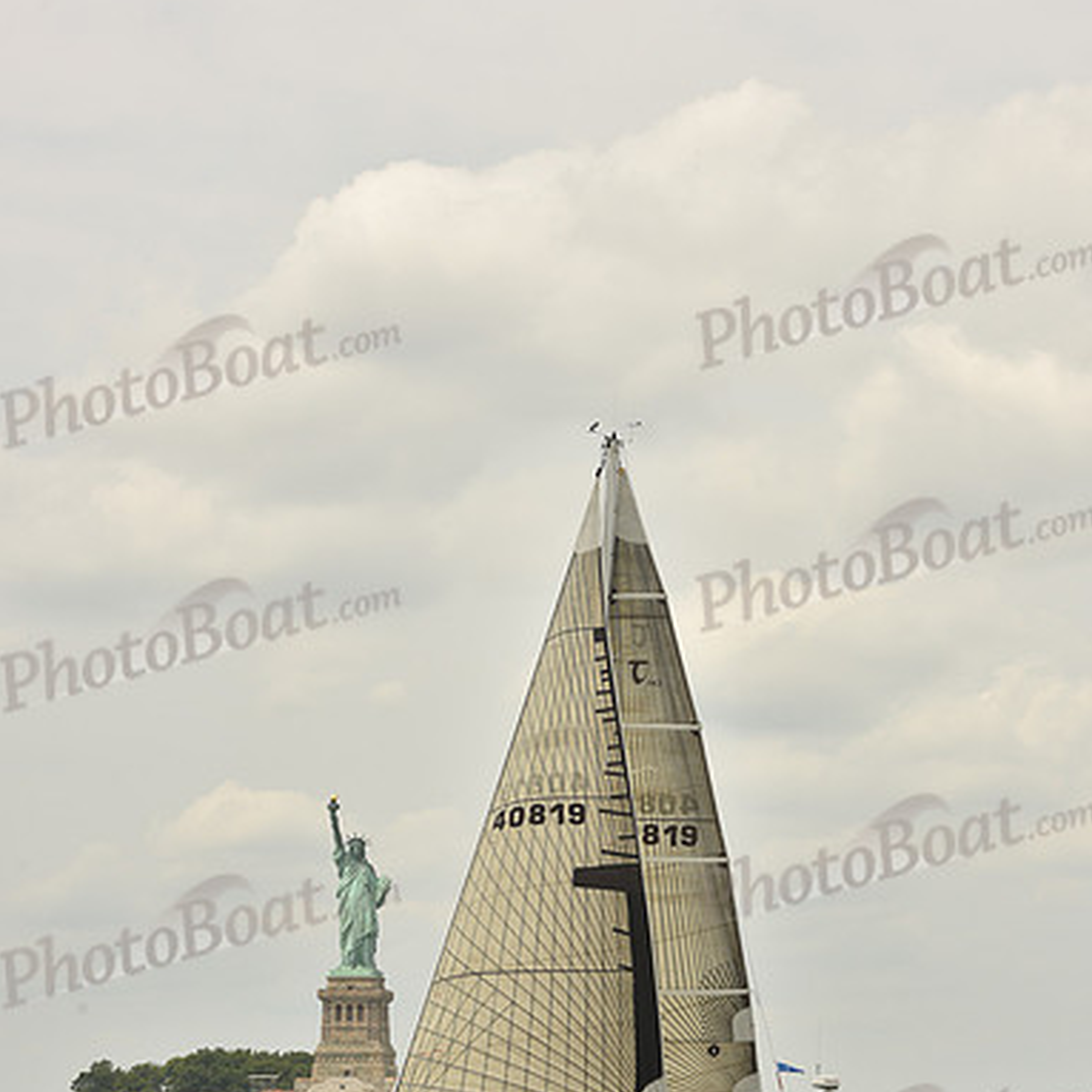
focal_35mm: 90
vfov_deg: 19.2
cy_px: 747
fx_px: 3212
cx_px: 549
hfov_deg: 19.3
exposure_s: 1/640
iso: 250
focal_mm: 70
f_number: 11
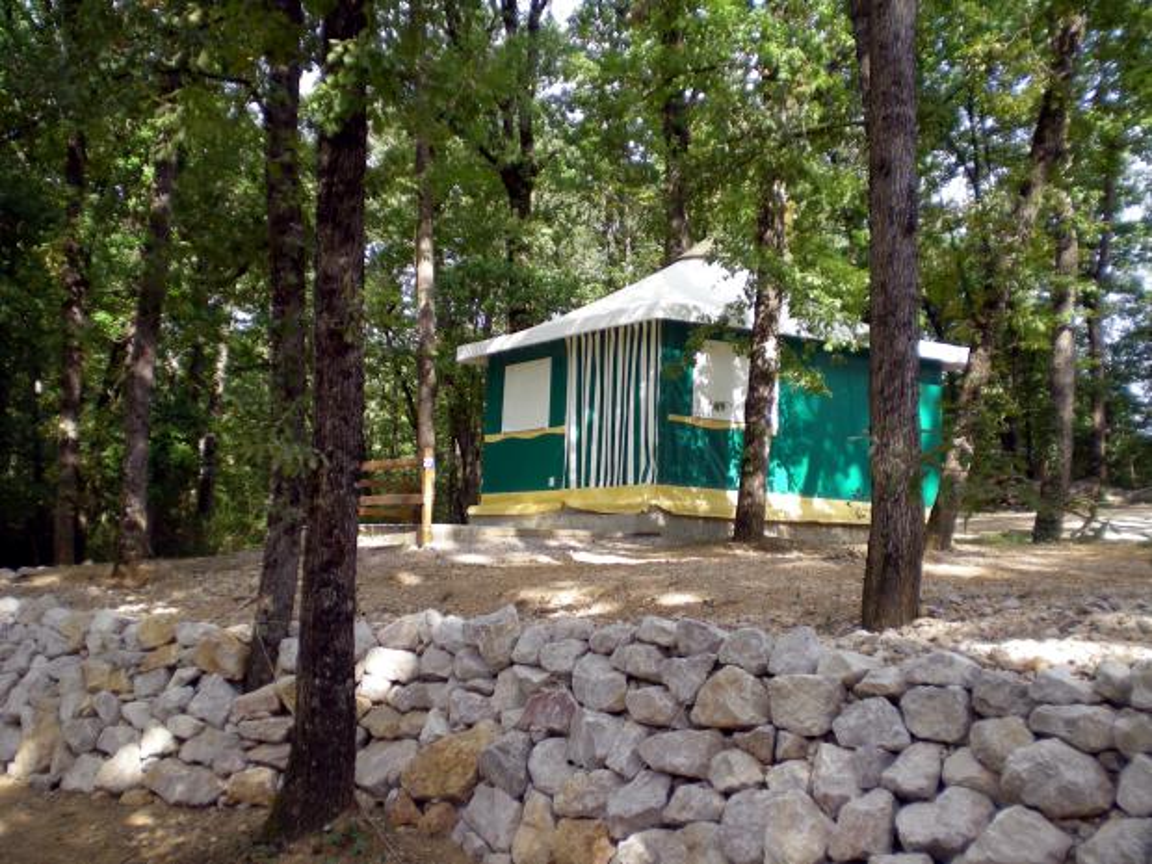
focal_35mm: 44
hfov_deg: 42.9
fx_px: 1464
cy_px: 432
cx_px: 576
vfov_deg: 32.9
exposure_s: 1/93.8
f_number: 3.5
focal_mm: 7.4
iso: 50
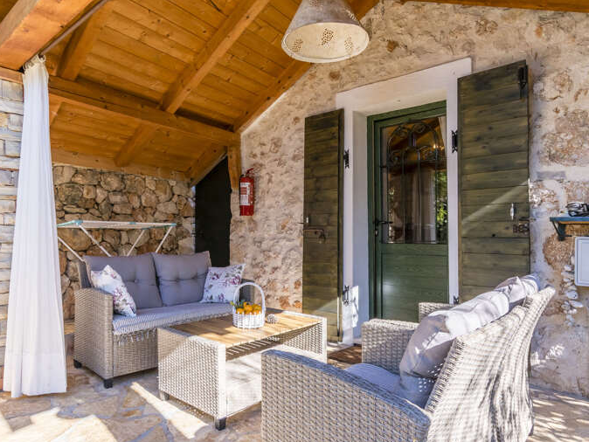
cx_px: 288
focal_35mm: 23
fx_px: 391
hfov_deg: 73.9
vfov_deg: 58.9
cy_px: 223
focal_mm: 14
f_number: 11
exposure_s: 1/100
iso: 200
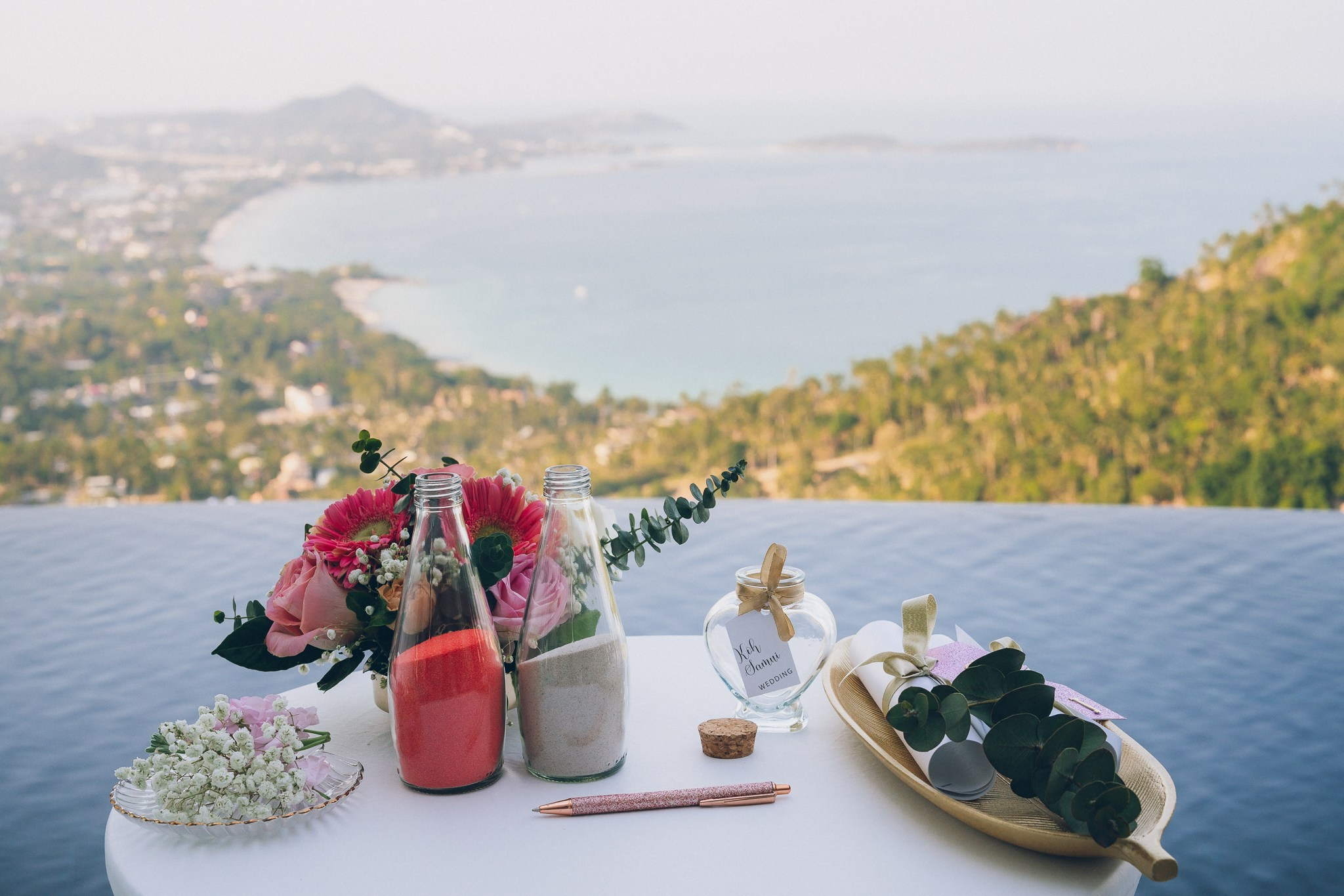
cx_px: 672
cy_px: 448
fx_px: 1866
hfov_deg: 39.6
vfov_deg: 27.0
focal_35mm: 50
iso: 320
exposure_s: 1/250
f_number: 8
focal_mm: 50
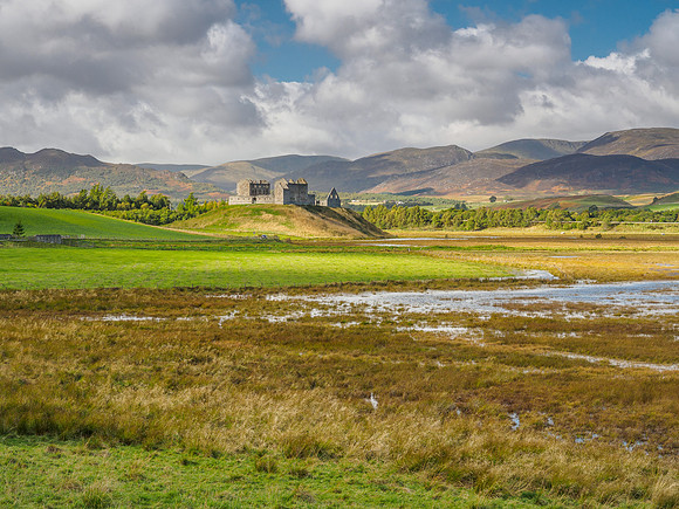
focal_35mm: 80
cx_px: 340
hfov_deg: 24.4
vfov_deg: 18.4
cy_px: 254
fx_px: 1569
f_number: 7.1
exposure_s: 1/80
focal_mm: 40
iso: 200
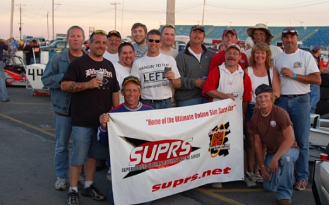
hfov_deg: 44.4
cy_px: 92
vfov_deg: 28.6
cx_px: 173
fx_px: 403
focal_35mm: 45
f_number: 5
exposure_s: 1/100
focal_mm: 28
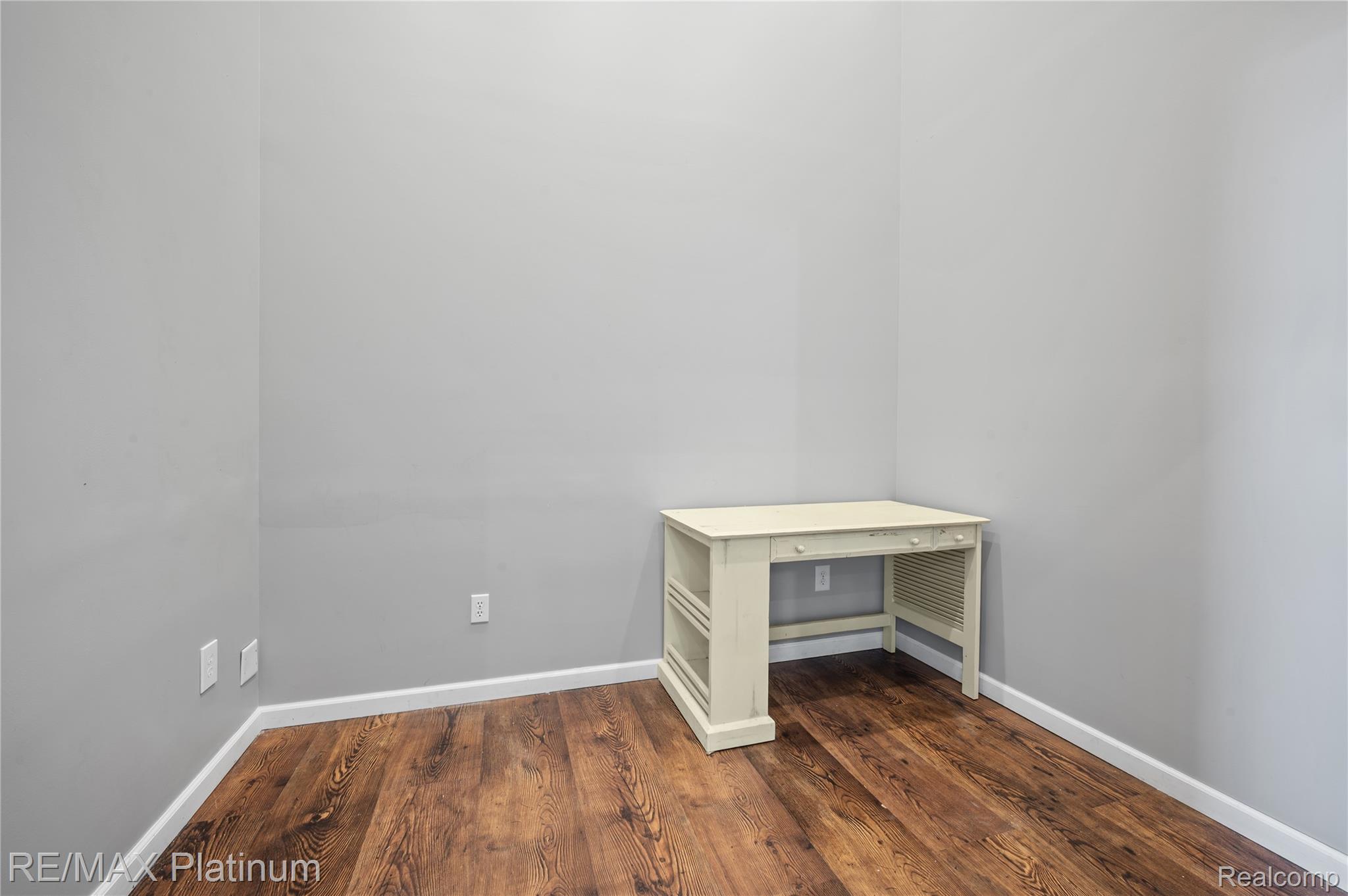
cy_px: 448
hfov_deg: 104.3
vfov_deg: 81.1
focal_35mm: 14
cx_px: 674
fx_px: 524
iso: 100
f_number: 11
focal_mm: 14
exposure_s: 8
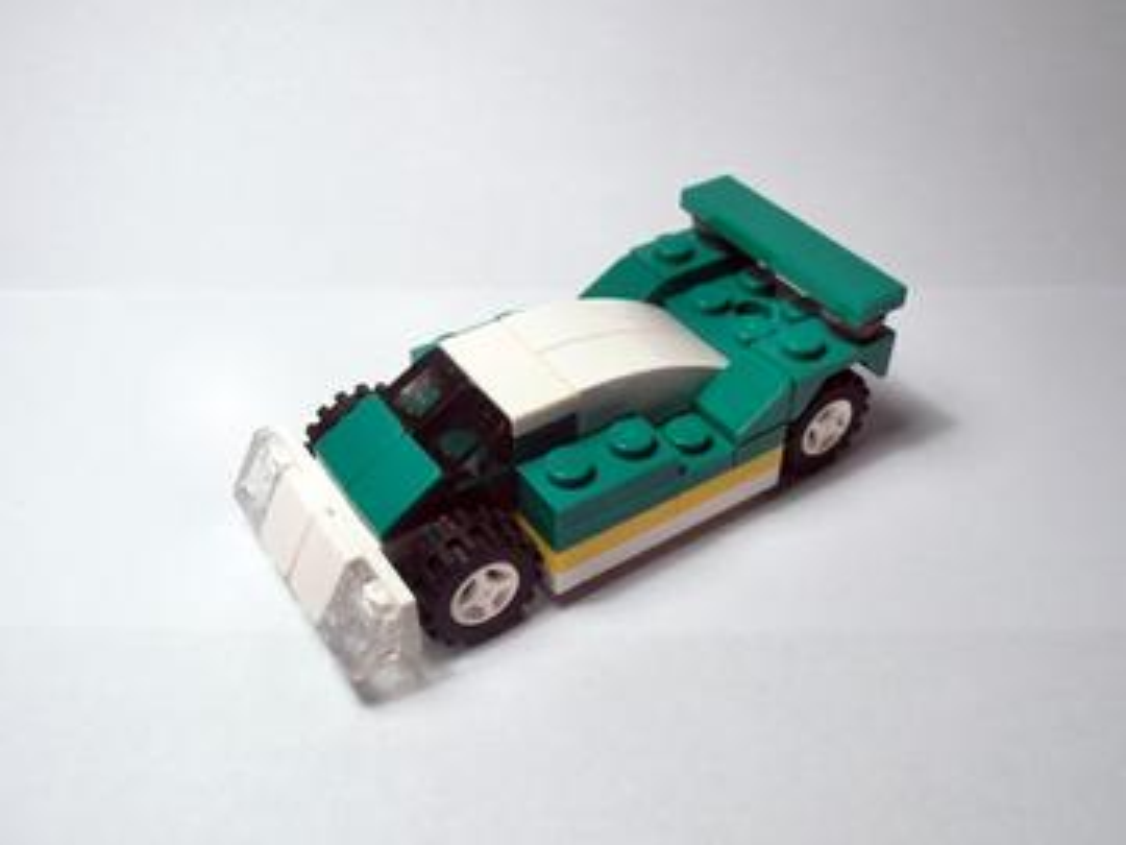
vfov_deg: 38.7
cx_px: 563
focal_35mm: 37
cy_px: 422
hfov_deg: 50.1
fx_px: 1204
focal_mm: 6.61
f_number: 3.9
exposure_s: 1/80
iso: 80
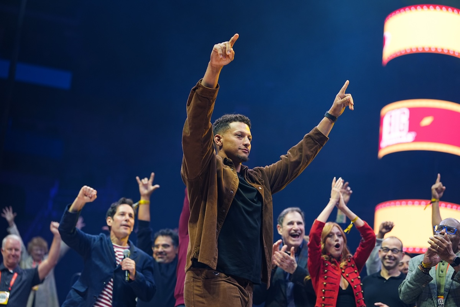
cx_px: 230
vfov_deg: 18.7
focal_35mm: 73
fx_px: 933
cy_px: 154
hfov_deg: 27.7
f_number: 2.2
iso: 500
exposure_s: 1/400
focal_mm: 73
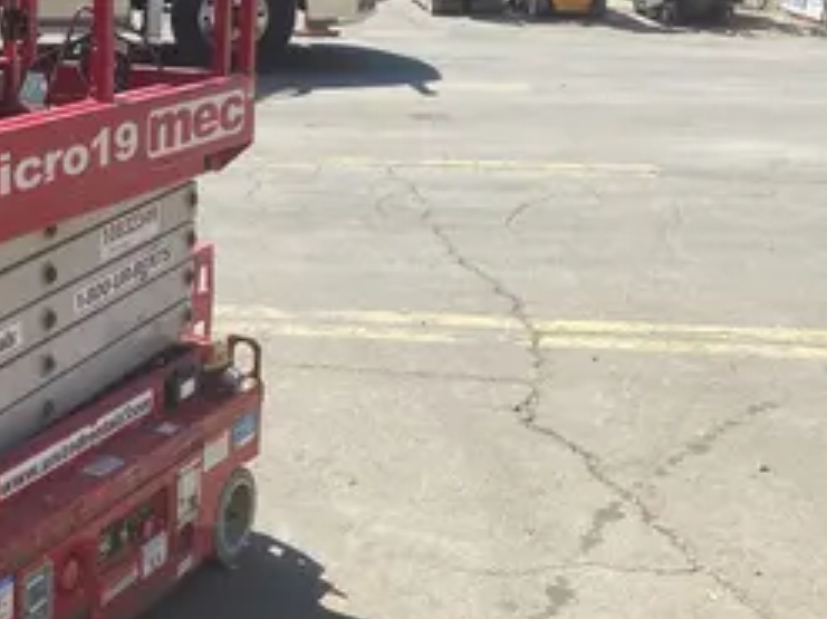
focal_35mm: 58
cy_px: 223
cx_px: -27
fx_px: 1385
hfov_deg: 30.5
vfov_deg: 25.1
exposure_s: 1/1754
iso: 32
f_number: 1.8
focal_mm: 4.25
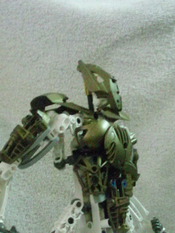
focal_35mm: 81
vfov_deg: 23.5
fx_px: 546
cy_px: 211
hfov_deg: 18.2
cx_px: 95
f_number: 3.1
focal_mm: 6.3
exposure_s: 1/28
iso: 1600
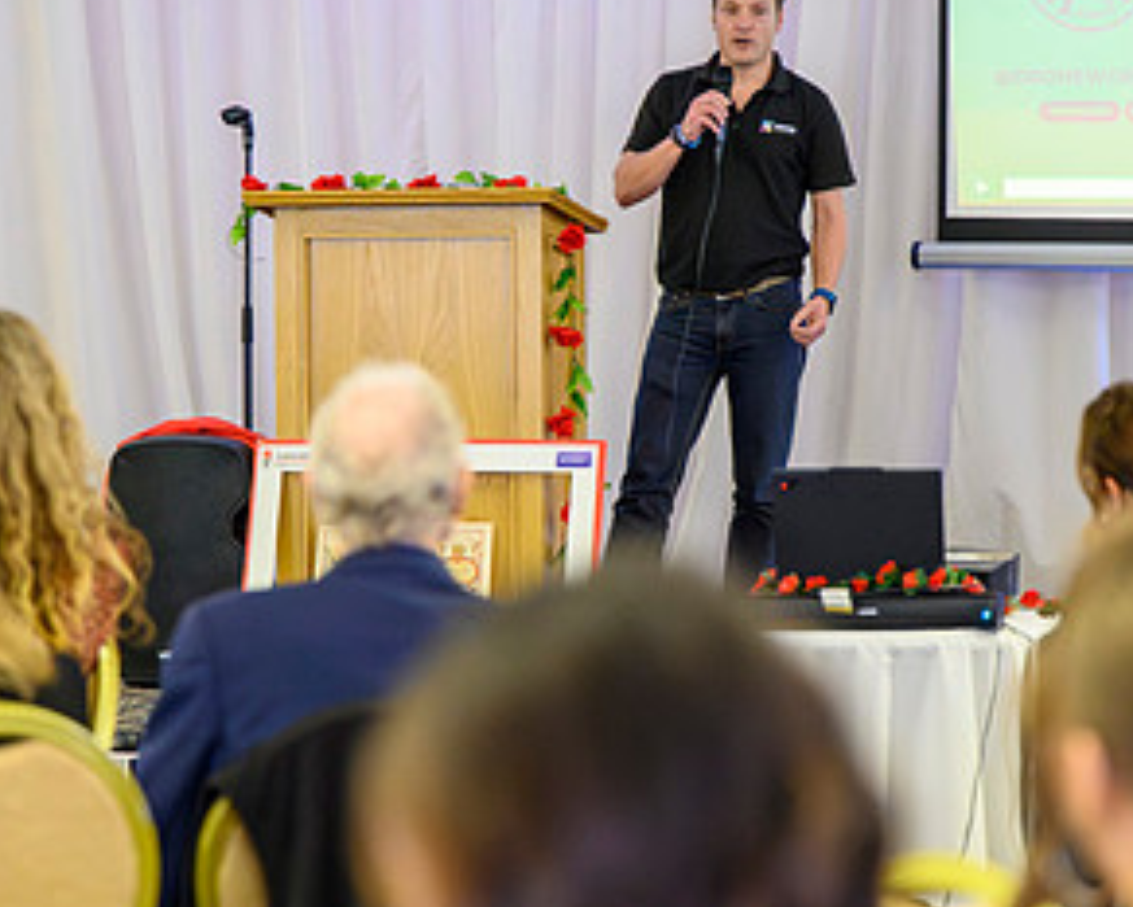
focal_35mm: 163
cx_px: 561
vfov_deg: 9.5
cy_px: 378
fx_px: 5468
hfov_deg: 11.8
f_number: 2.8
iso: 12800
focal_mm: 86
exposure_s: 1/200
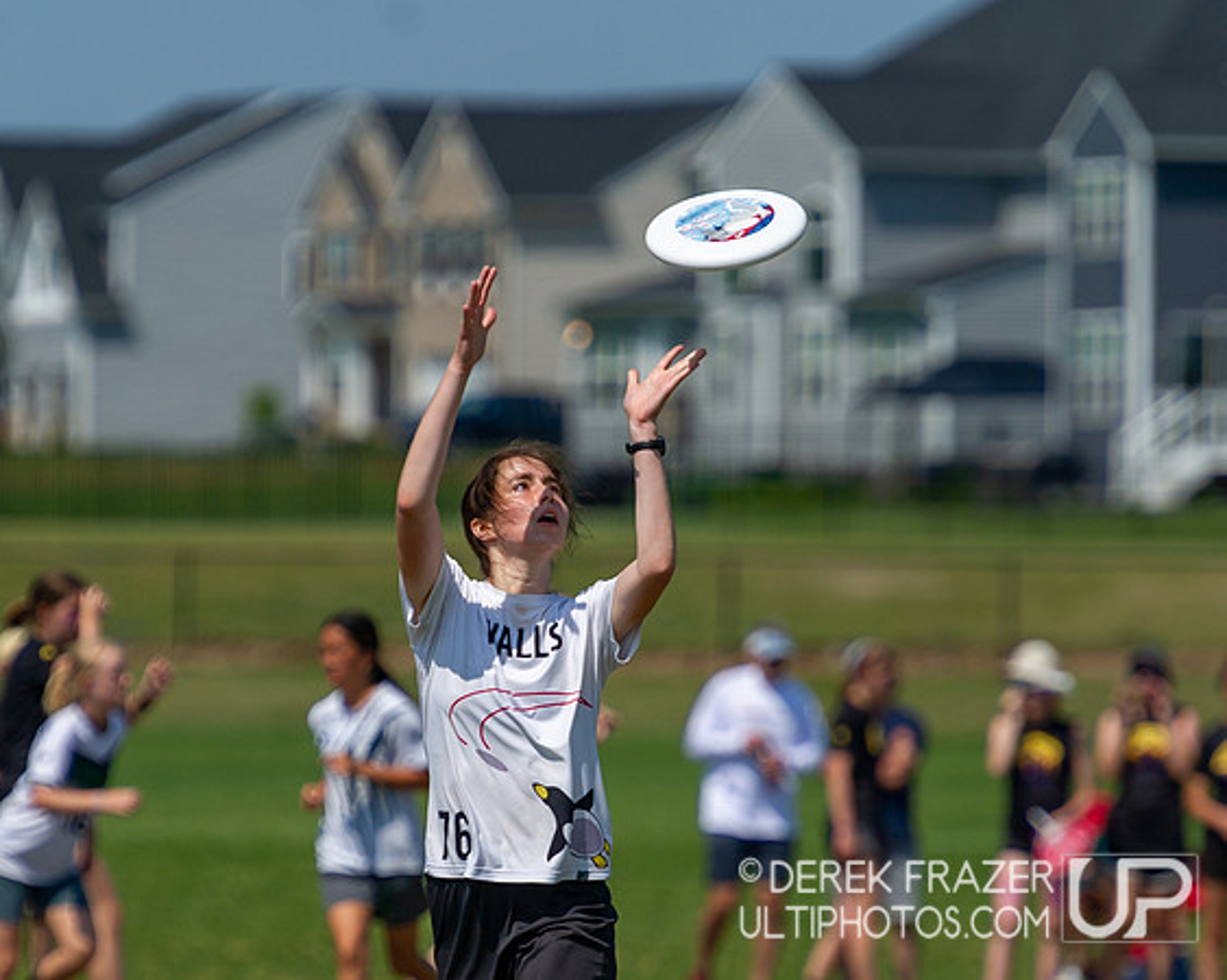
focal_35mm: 479
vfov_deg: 3.2
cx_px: 442
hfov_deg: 4.0
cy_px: 731
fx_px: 17401
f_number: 4
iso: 220
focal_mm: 240
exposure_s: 1/4000
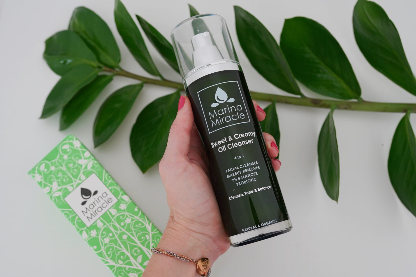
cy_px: 138
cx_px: 208
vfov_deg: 37.9
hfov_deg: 54.4
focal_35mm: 35
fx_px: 404
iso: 1000
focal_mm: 35
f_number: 5.6
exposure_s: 1/80
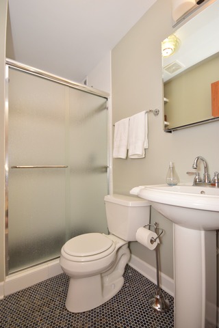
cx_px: 110
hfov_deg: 72.1
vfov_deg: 95.0
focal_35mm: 16
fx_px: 151
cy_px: 164
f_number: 6.3
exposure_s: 1/60
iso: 500
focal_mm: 11
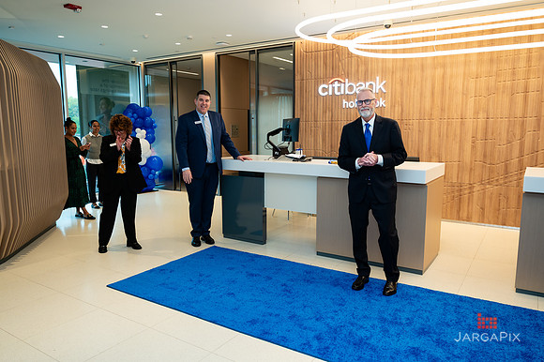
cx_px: 274
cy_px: 183
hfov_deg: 67.5
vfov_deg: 48.0
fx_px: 407
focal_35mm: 27
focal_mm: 26.5
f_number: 3.5
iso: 500
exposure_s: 1/200
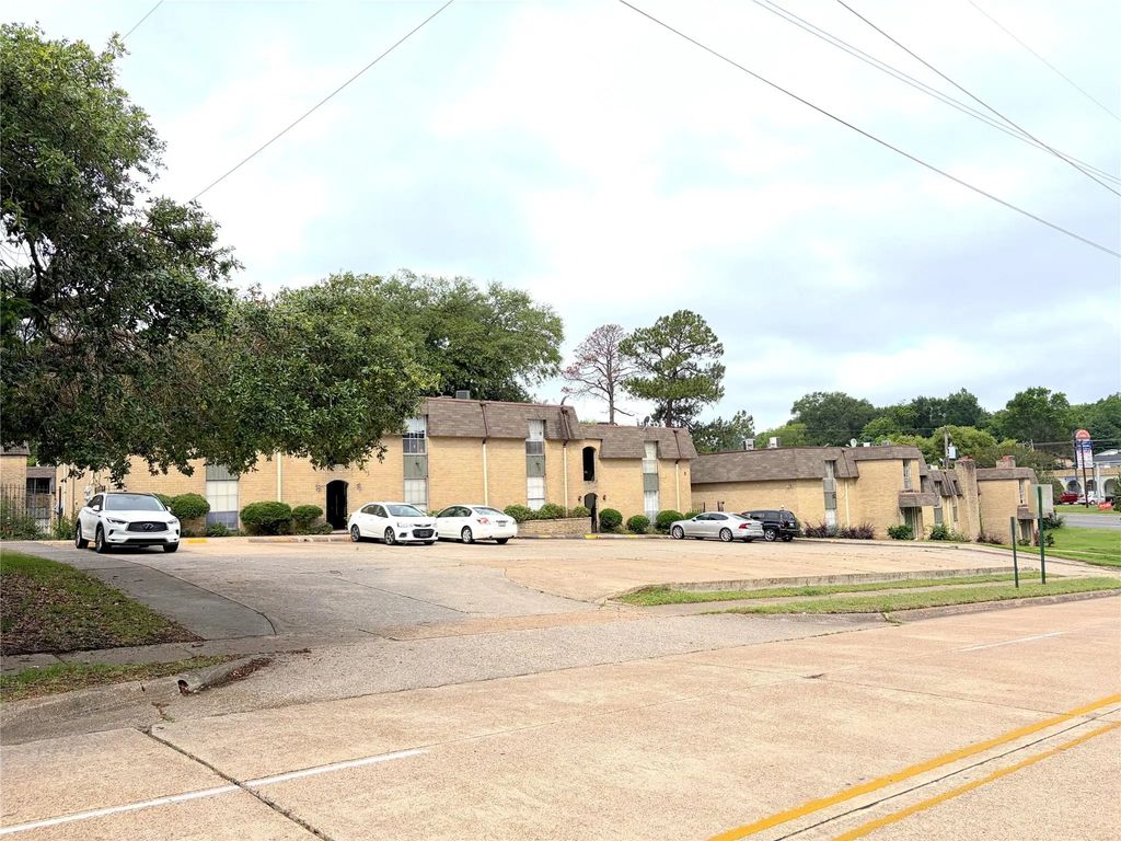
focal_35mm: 26
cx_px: 560
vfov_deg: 53.1
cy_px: 420
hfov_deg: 67.3
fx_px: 842
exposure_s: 1/5348
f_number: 1.6
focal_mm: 5.96
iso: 50
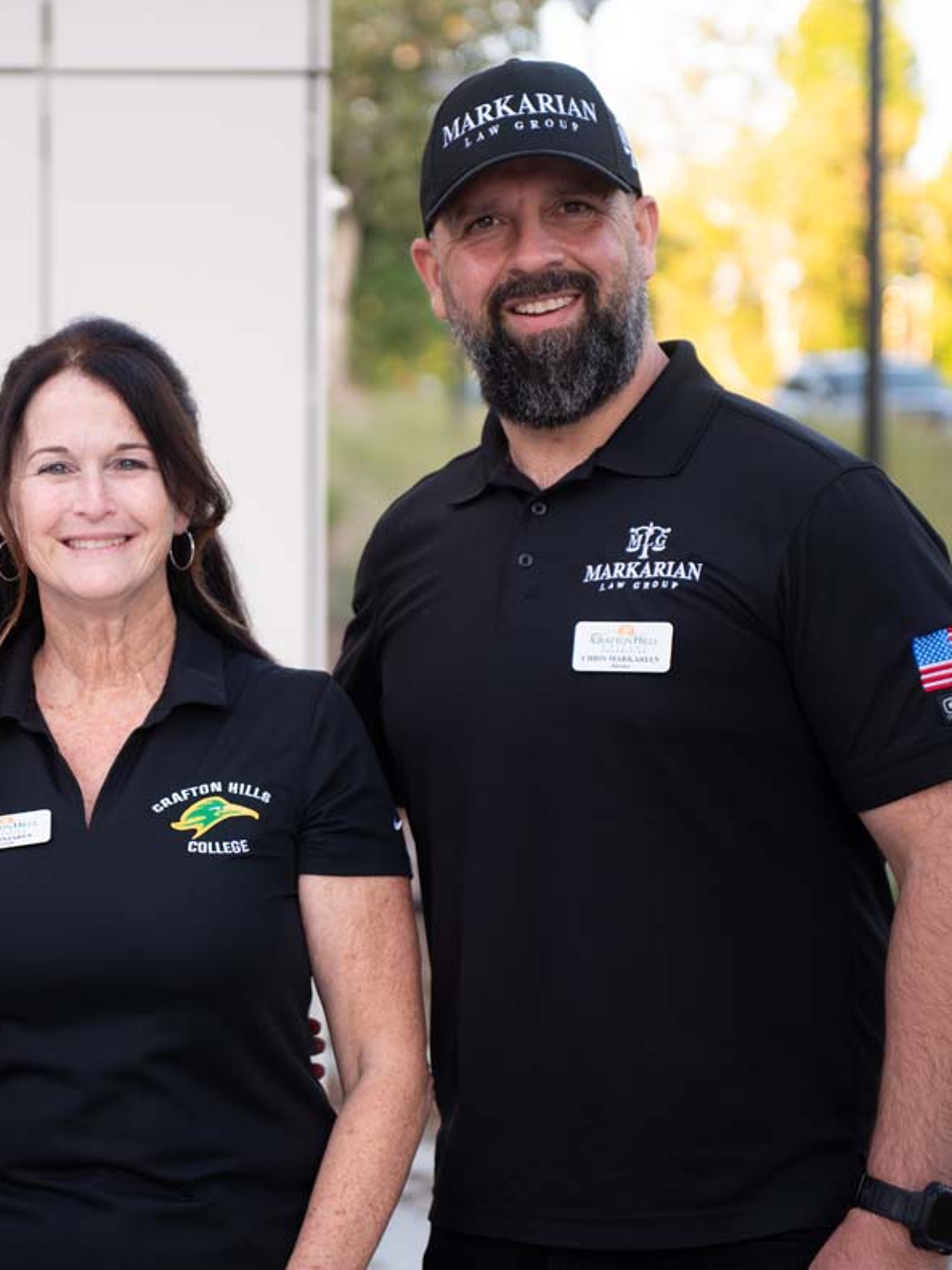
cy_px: 639
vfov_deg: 19.3
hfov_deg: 14.4
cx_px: 169
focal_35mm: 102
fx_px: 3741
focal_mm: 70
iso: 160
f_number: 2.8
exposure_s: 1/200
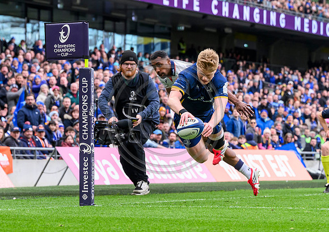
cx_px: 194
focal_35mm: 194
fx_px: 1806
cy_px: 160
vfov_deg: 7.3
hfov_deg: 10.4
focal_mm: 86
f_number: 3.5
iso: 1250
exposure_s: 1/1600
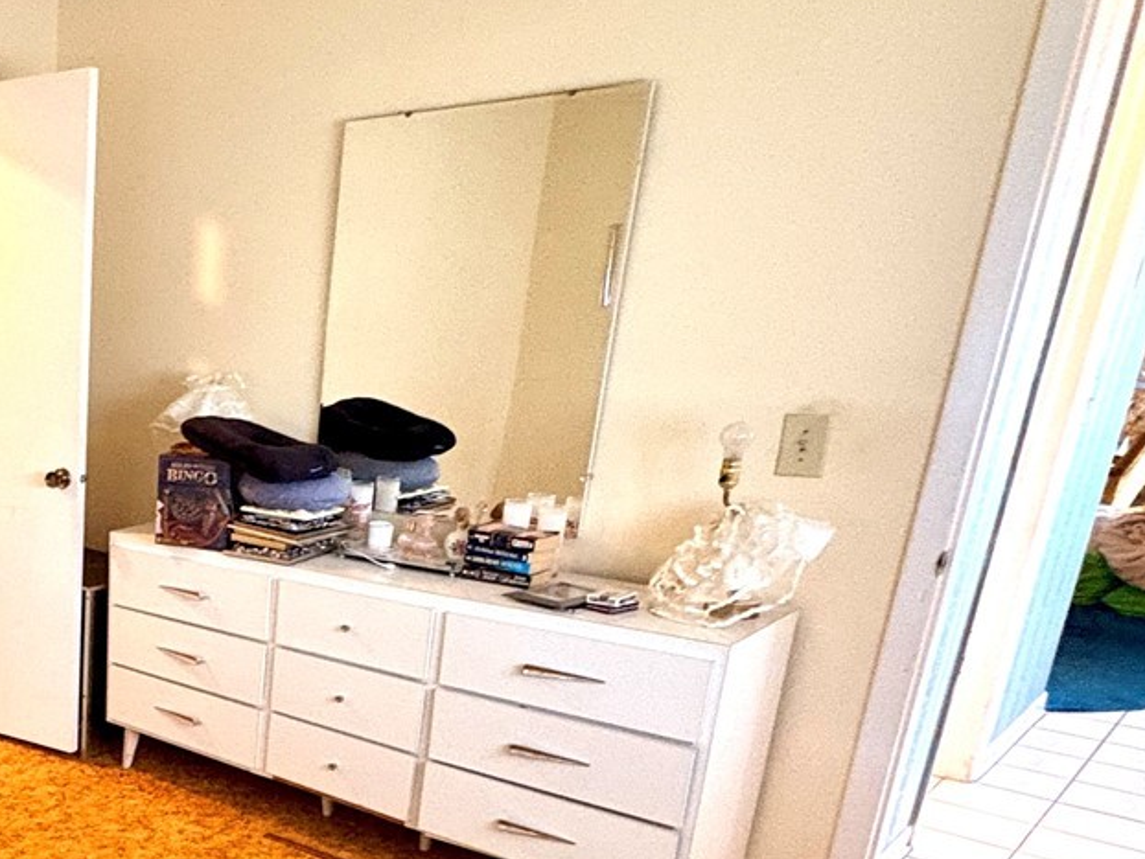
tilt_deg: -17.0
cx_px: -59
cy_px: 701
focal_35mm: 36
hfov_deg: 42.5
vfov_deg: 38.1
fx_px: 1191
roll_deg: +0.7
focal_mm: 2.22
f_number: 2.2
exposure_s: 1/60
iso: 640
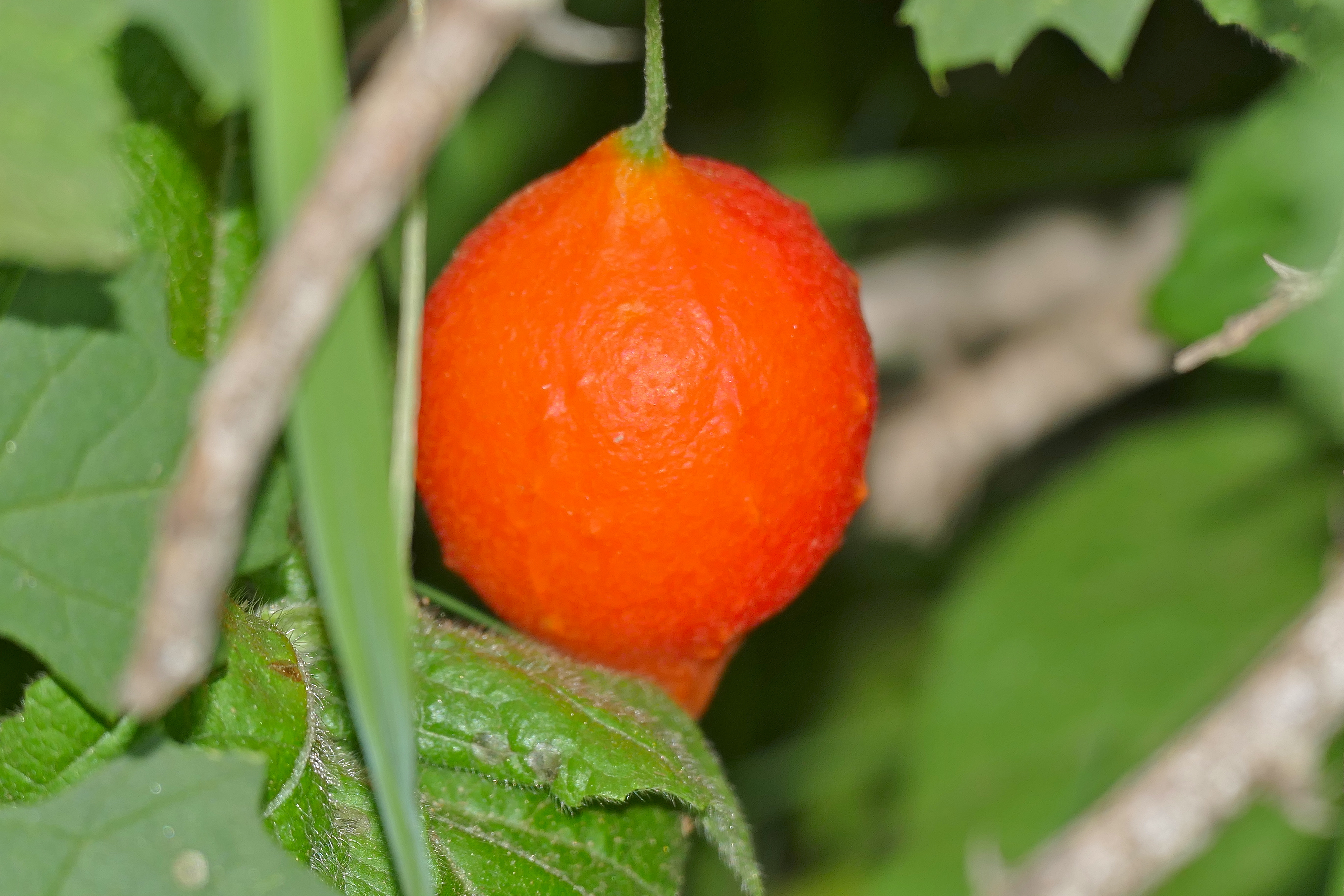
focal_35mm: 680
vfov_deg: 2.0
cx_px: 672
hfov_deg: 3.0
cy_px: 448
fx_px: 25385
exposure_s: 1/125
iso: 125
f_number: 4
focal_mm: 146
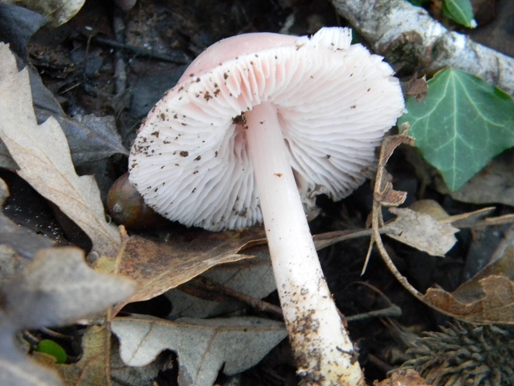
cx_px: 257
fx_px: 1232
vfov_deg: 17.8
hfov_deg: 23.6
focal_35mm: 83
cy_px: 193
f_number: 4.5
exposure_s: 1/17.6
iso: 400
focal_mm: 15.1
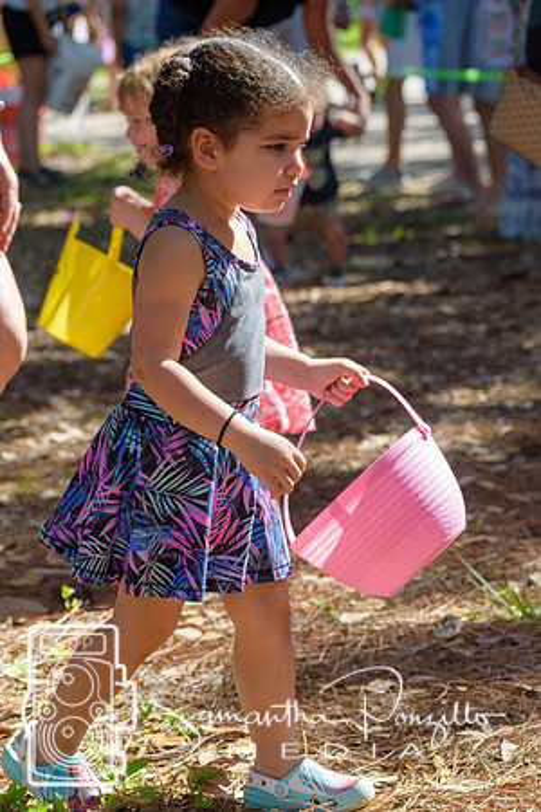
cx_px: 270
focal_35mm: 129
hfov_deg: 10.6
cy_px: 406
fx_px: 2908
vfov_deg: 15.9
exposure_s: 1/500
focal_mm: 86
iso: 200
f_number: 5.6
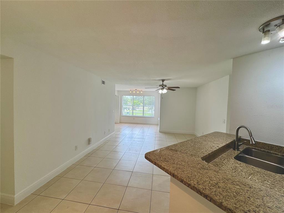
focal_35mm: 14
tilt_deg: -1.9
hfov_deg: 102.1
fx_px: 115
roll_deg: -1.6
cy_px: 106
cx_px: 142
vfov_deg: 85.7
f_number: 2.2
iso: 40
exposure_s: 1/134
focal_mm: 2.22
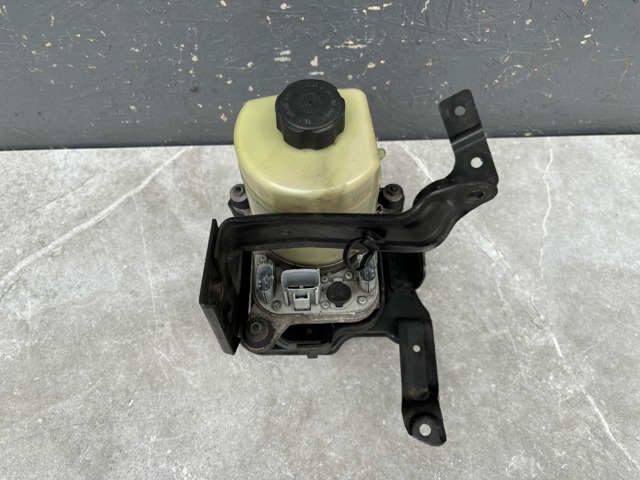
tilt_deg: -60.5
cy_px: 240
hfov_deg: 67.3
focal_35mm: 26
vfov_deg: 53.1
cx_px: 320
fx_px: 481
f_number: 1.6
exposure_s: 1/441
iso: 50
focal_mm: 5.96
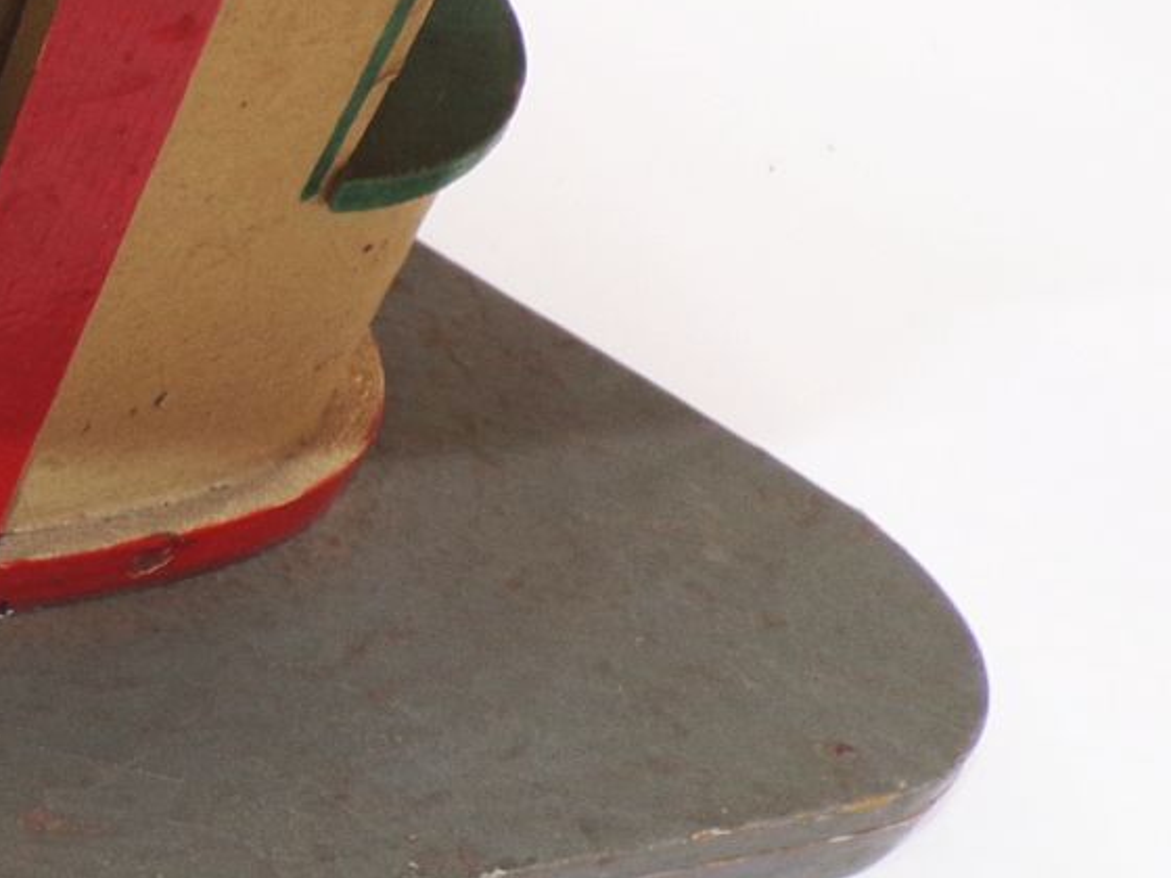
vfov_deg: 18.6
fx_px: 2672
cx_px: -566
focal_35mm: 79
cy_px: 619
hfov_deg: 21.1
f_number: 3
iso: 80
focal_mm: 4.3
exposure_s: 1/52
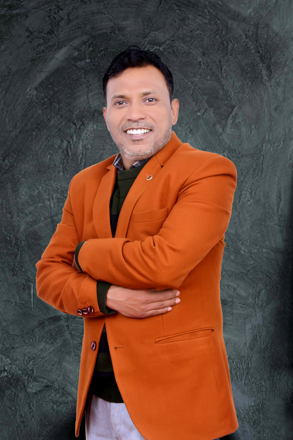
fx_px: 952
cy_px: 220
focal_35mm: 78
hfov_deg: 17.5
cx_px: 146
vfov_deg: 26.0
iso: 320
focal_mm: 52
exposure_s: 1/125
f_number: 14
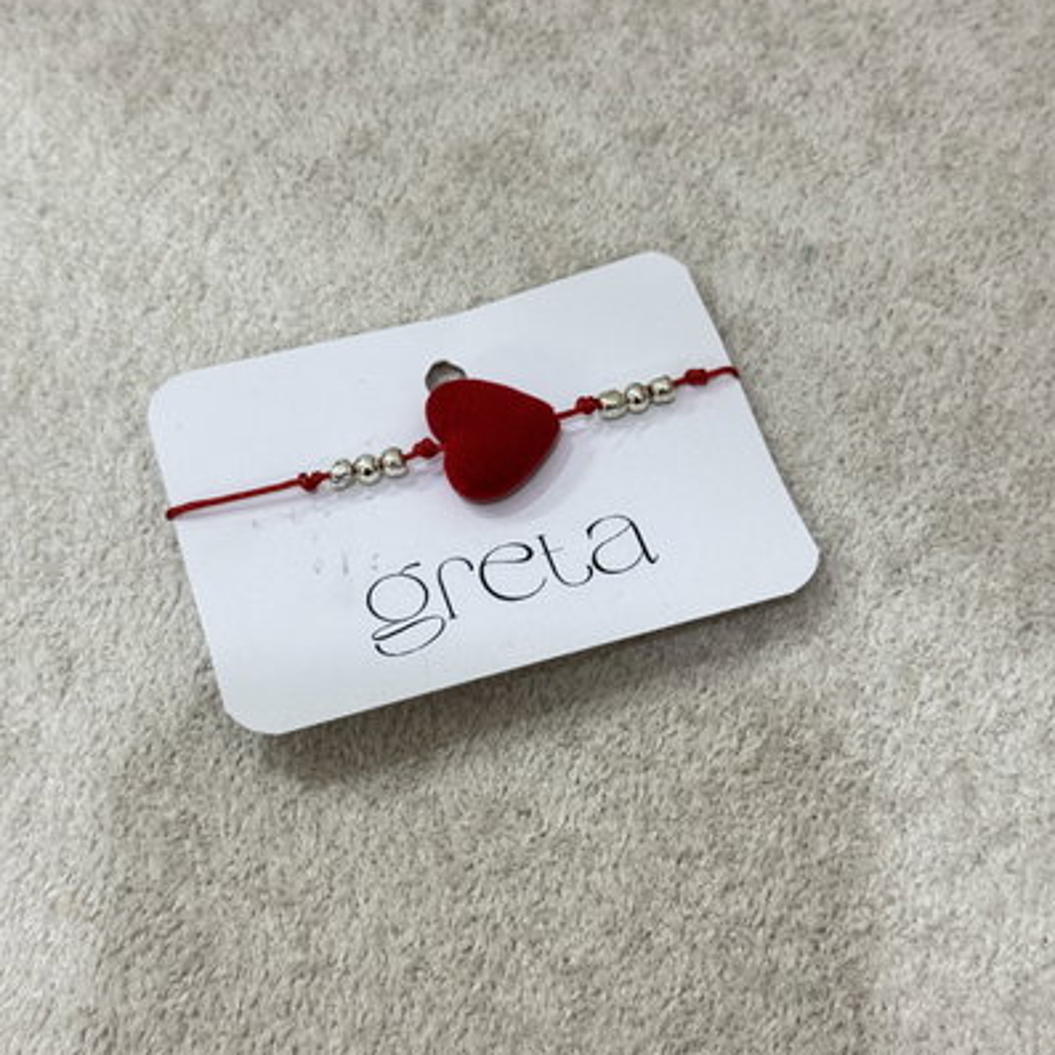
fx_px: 1965
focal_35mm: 57
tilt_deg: -62.3
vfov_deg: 30.0
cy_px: 419
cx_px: 529
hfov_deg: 30.0
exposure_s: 1/50
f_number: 1.78
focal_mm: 6.76
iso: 200
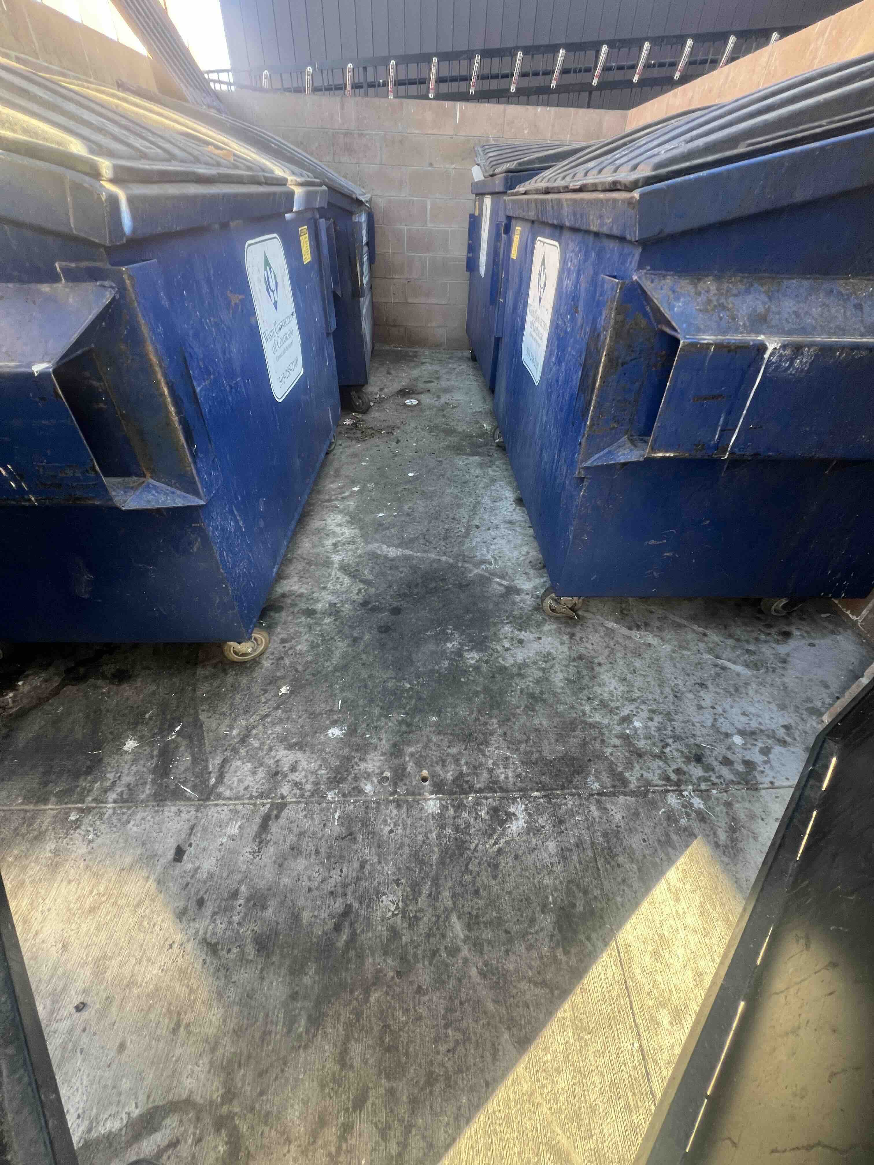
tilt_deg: -38.5
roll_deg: -1.6
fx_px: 438
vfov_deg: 106.2
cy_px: 582
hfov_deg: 89.9
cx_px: 437
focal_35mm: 13
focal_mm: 1.57
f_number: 1.8
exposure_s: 1/99
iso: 80
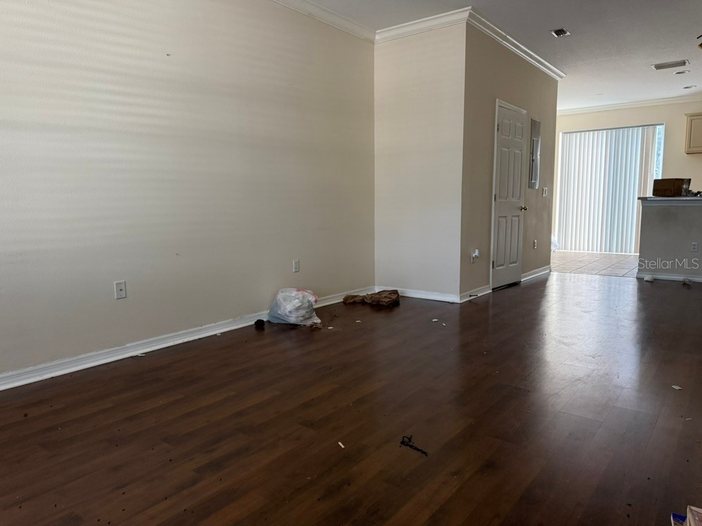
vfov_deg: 56.8
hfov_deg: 71.6
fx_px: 487
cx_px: 351
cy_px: 263
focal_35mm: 24
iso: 200
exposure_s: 1/60
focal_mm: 6.76
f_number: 1.78
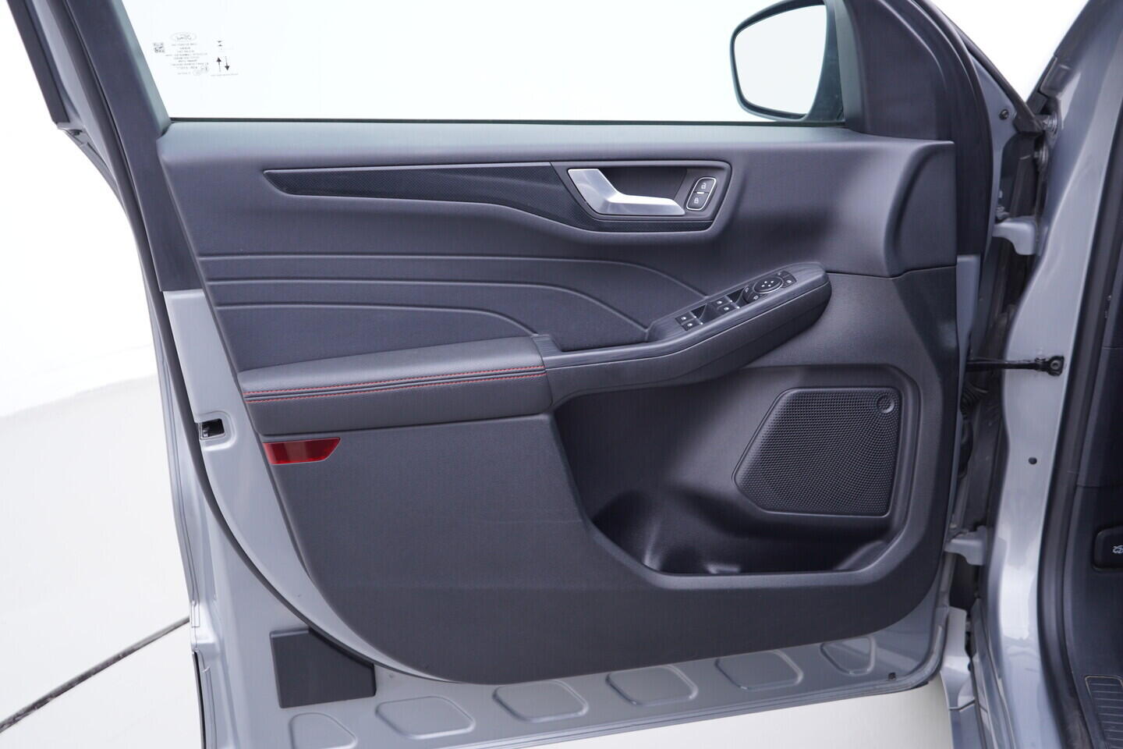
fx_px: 1123
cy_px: 374
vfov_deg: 36.9
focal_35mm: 36
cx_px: 562
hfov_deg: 53.1
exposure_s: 1/40
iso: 125
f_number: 2.8
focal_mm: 24
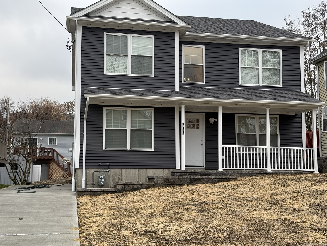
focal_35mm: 48
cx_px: 164
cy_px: 123
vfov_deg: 30.3
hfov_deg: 39.7
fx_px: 453
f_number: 1.78
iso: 80
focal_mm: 6.76
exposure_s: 1/625
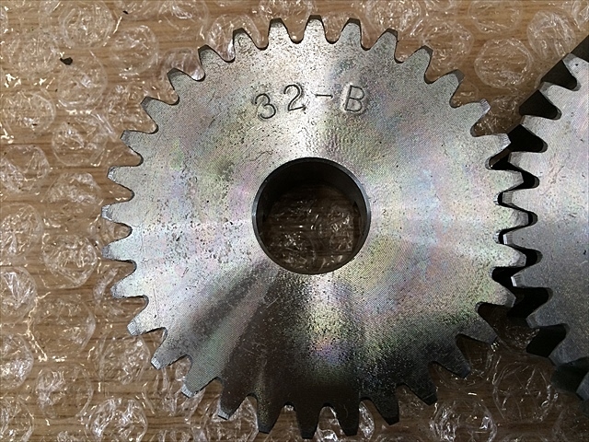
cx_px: 294
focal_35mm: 29
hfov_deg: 61.7
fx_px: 493
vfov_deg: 48.2
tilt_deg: -82.2
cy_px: 221
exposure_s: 1/30
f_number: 2.2
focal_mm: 4.15
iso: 32
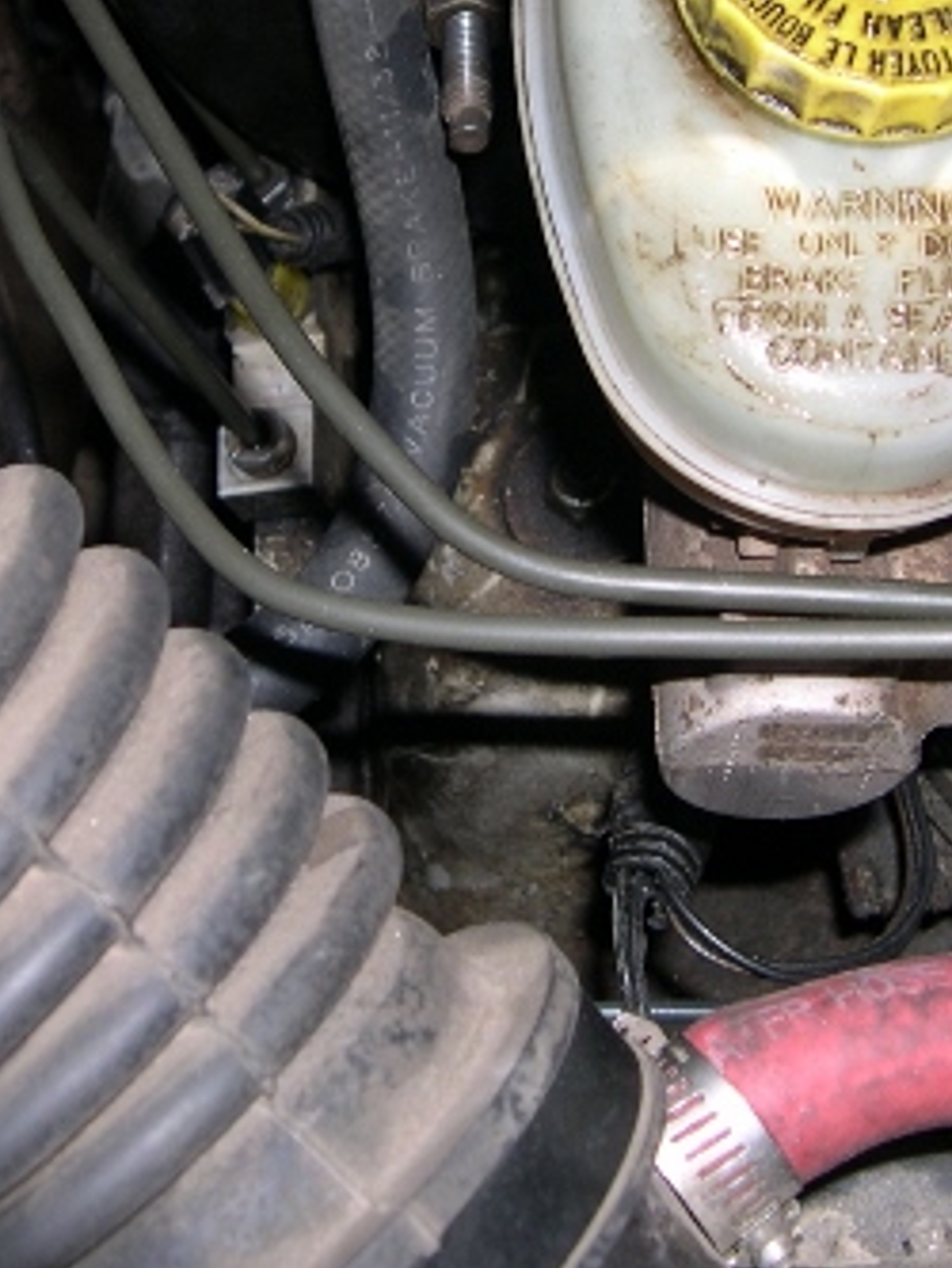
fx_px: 2675
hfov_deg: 20.2
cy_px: 423
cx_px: 457
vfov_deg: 26.5
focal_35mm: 73
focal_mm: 8
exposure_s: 1/60
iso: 100
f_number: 2.8
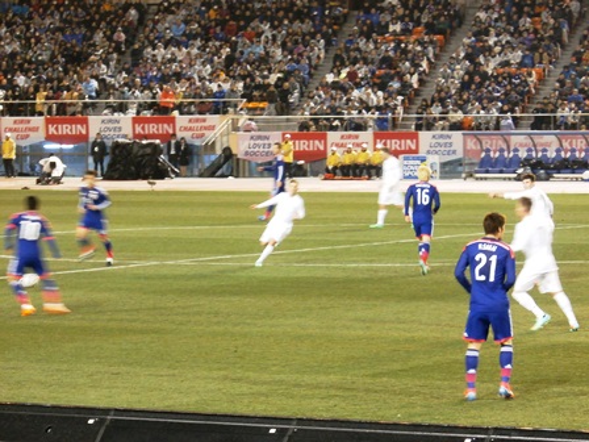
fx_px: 3165
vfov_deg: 8.0
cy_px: 221
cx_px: 294
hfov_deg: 10.6
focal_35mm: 186
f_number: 5.8
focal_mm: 33.17
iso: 400
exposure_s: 1/25
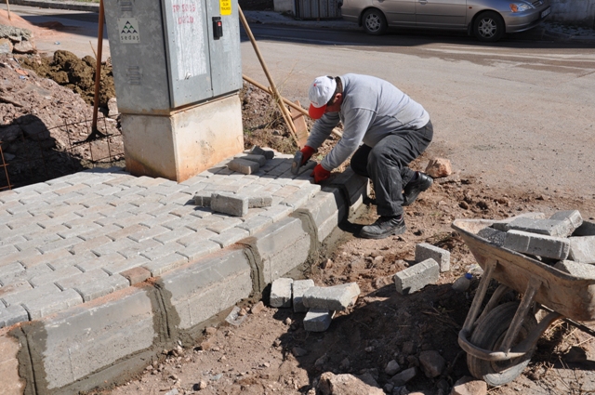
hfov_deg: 51.3
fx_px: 619
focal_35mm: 38
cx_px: 298
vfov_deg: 35.4
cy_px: 198
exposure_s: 1/400
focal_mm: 25
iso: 200
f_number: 10
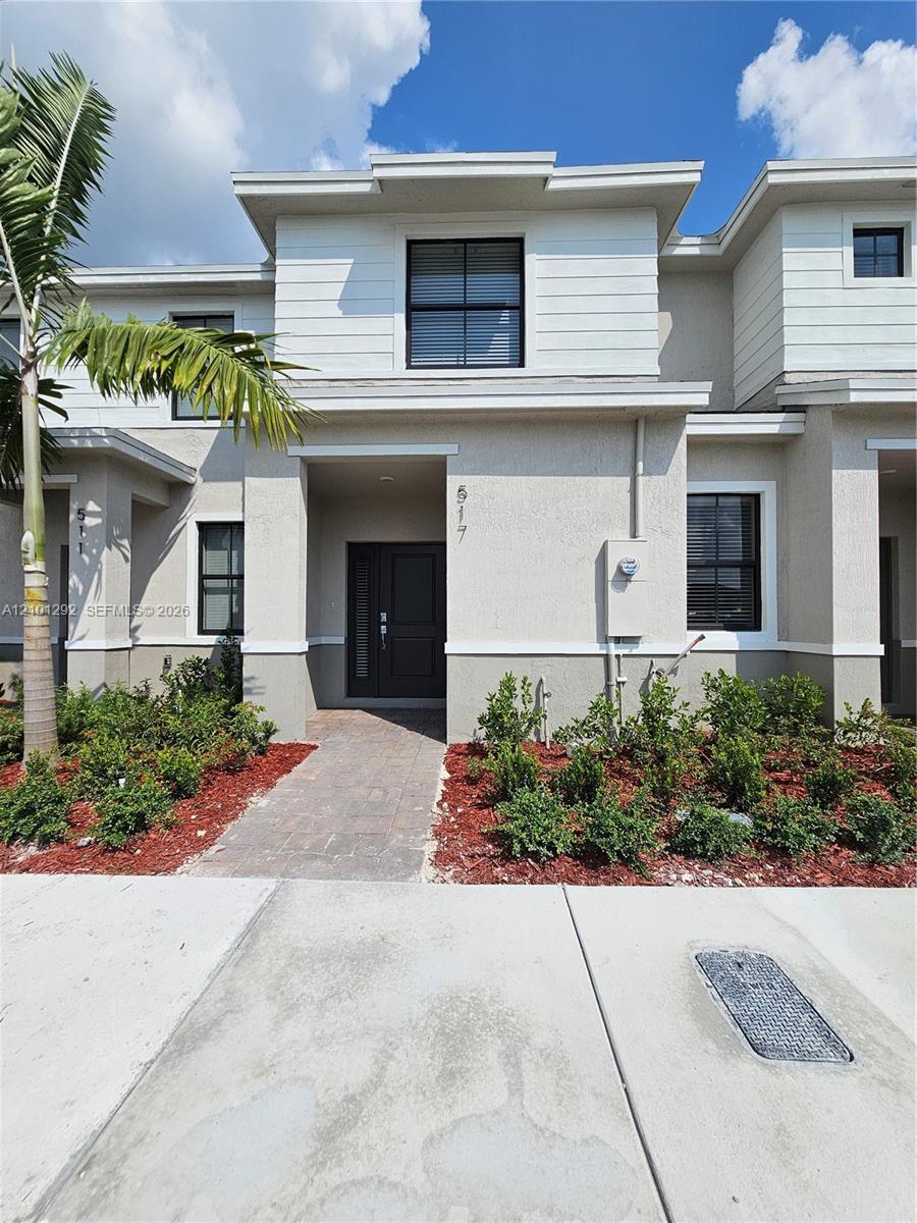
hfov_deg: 89.9
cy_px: 612
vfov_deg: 106.2
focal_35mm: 13
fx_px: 459
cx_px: 458
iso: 50
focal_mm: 2.2
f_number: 2.2
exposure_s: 1/6014
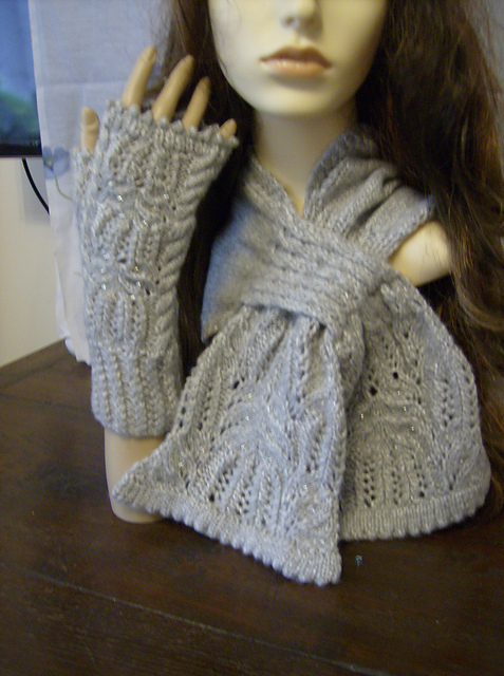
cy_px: 338
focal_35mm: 36
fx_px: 702
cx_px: 252
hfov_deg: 39.5
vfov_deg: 51.5
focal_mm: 6
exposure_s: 1/8.8
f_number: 2.8
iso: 200
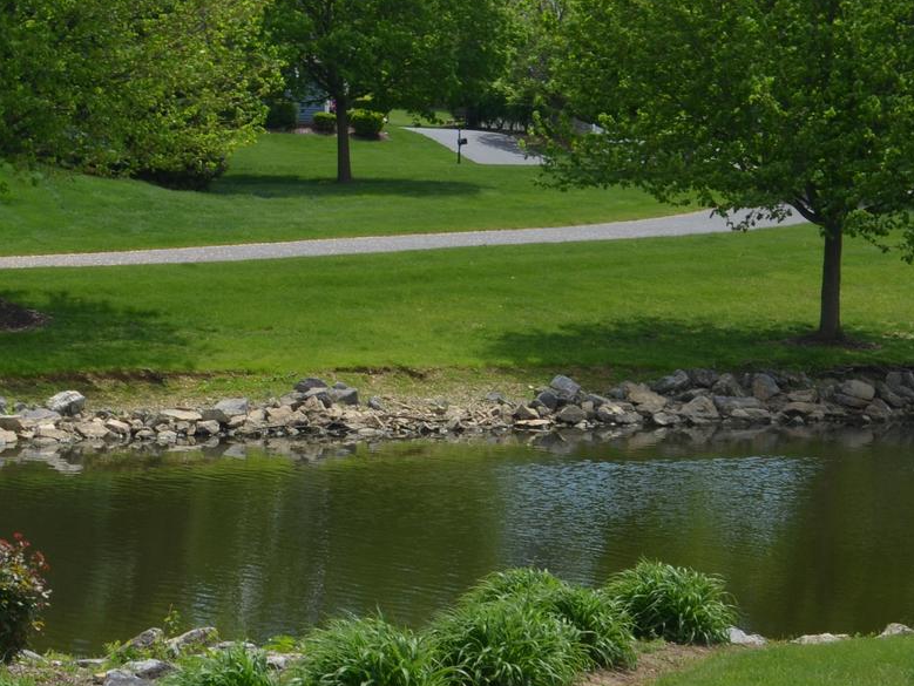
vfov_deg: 12.3
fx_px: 3196
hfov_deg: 15.8
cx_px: -76
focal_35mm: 121
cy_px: 403
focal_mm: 32
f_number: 8
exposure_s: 1/250
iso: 125
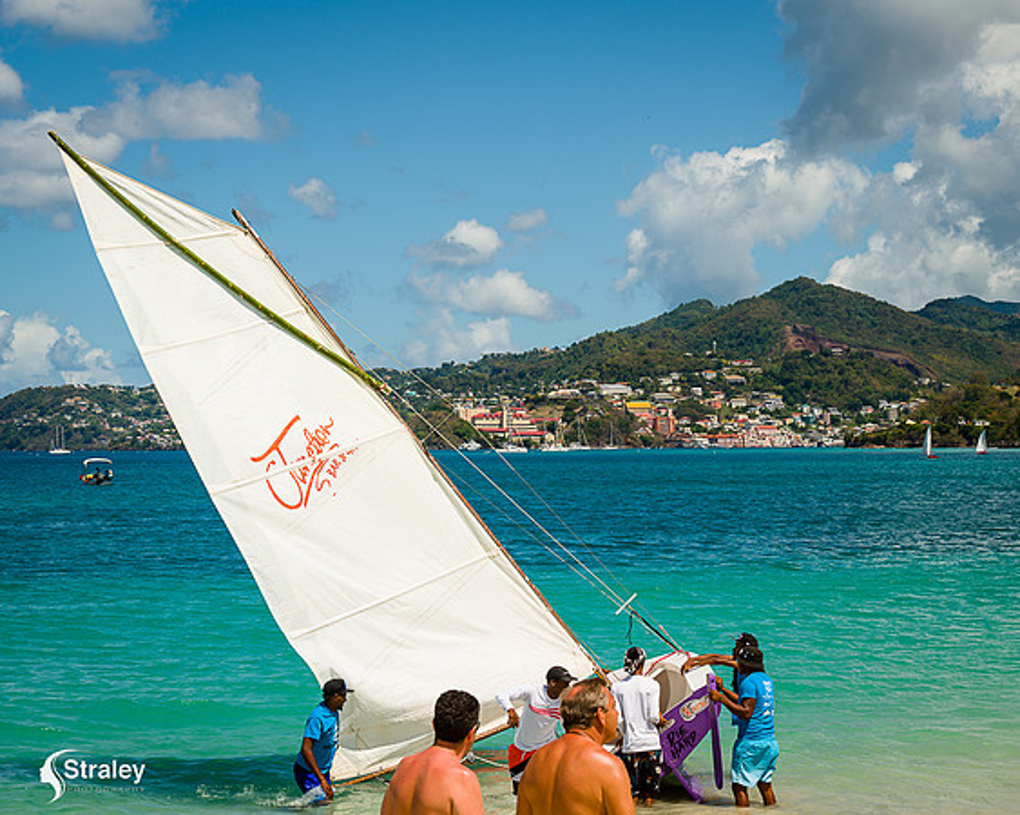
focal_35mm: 85
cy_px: 436
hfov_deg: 22.5
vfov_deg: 18.1
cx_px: 545
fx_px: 2563
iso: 64
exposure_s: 1/320
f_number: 8
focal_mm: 70
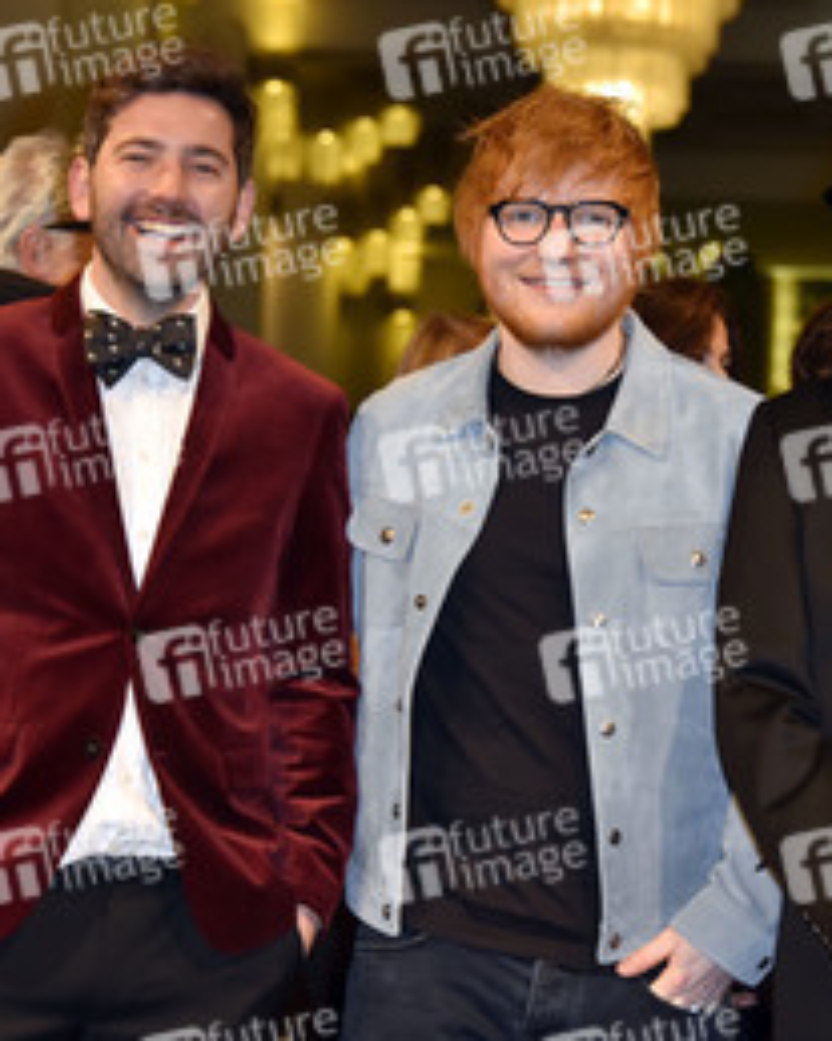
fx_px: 4527
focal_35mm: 147
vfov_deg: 13.1
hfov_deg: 10.5
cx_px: 537
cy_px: 555
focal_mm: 90
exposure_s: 1/160
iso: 1250
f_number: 5.3
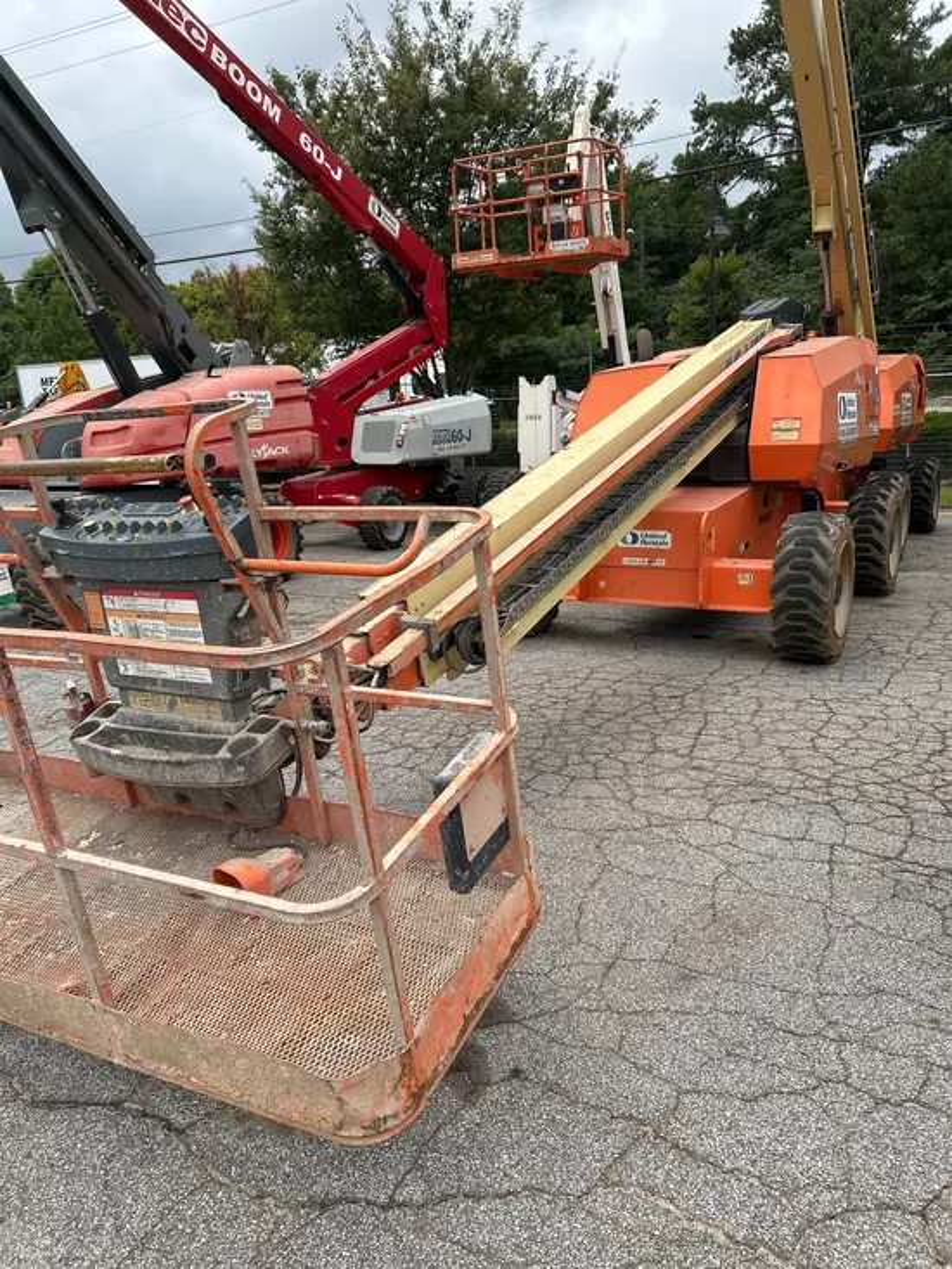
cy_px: 634
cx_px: 476
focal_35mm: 26
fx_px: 953
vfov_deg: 67.3
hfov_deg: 53.1
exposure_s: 1/2994
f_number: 1.5
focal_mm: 5.7
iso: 50
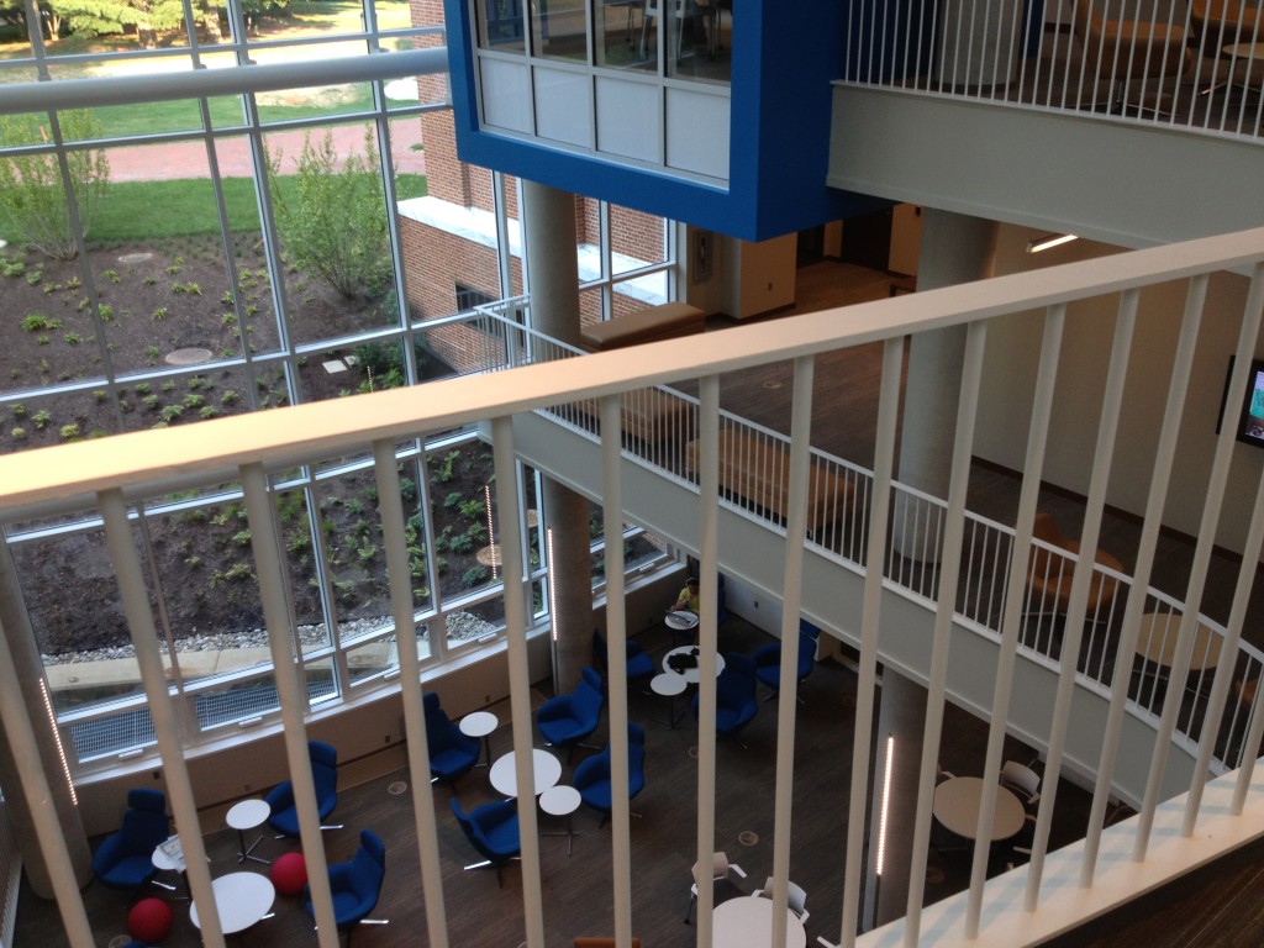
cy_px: 474
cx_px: 632
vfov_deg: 40.7
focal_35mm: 35
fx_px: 1278
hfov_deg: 52.6
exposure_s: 1/60
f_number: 2.4
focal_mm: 4.28
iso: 64
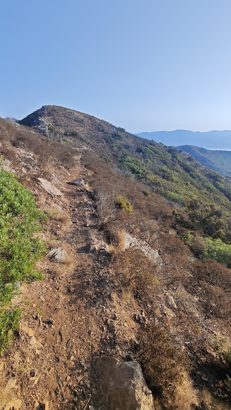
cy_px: 196
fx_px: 174
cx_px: 77
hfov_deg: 65.3
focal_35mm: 16
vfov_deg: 99.3
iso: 50
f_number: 2.2
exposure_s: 1/586
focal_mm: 2.16
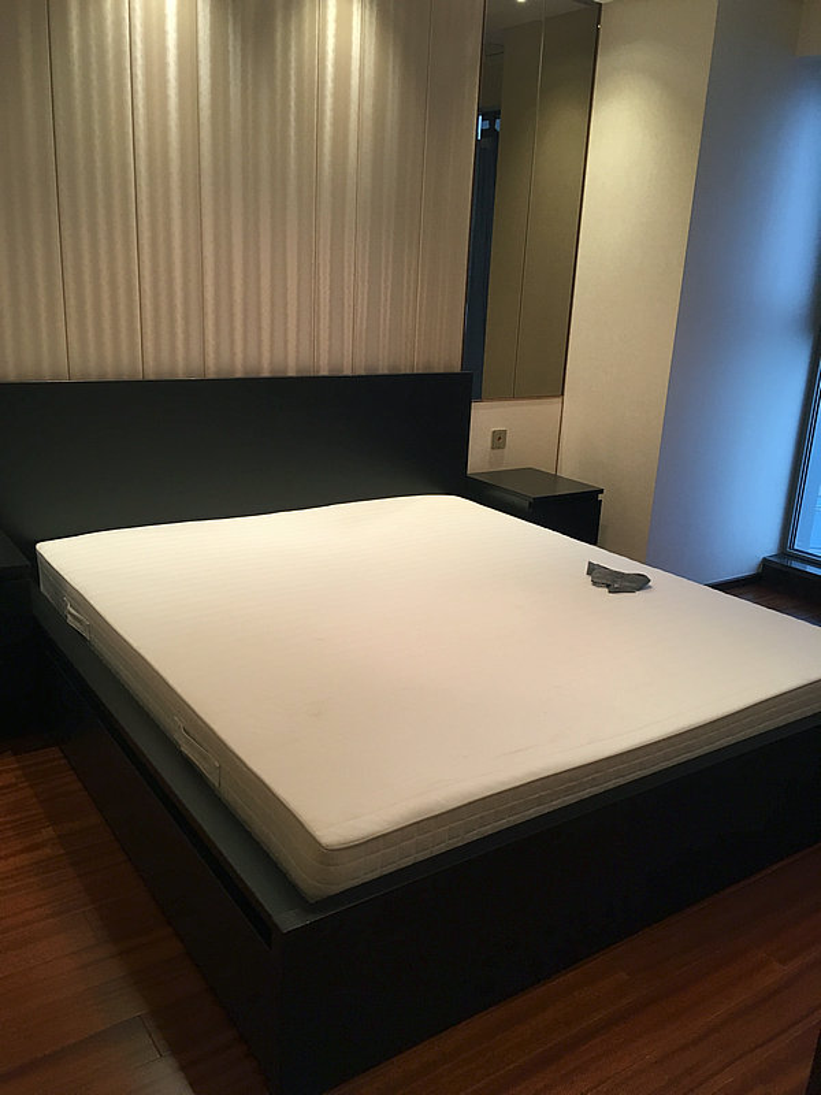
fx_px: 917
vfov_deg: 61.7
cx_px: 410
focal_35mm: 29
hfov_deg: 48.2
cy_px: 548
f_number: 2.2
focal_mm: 4.15
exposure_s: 1/33
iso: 125
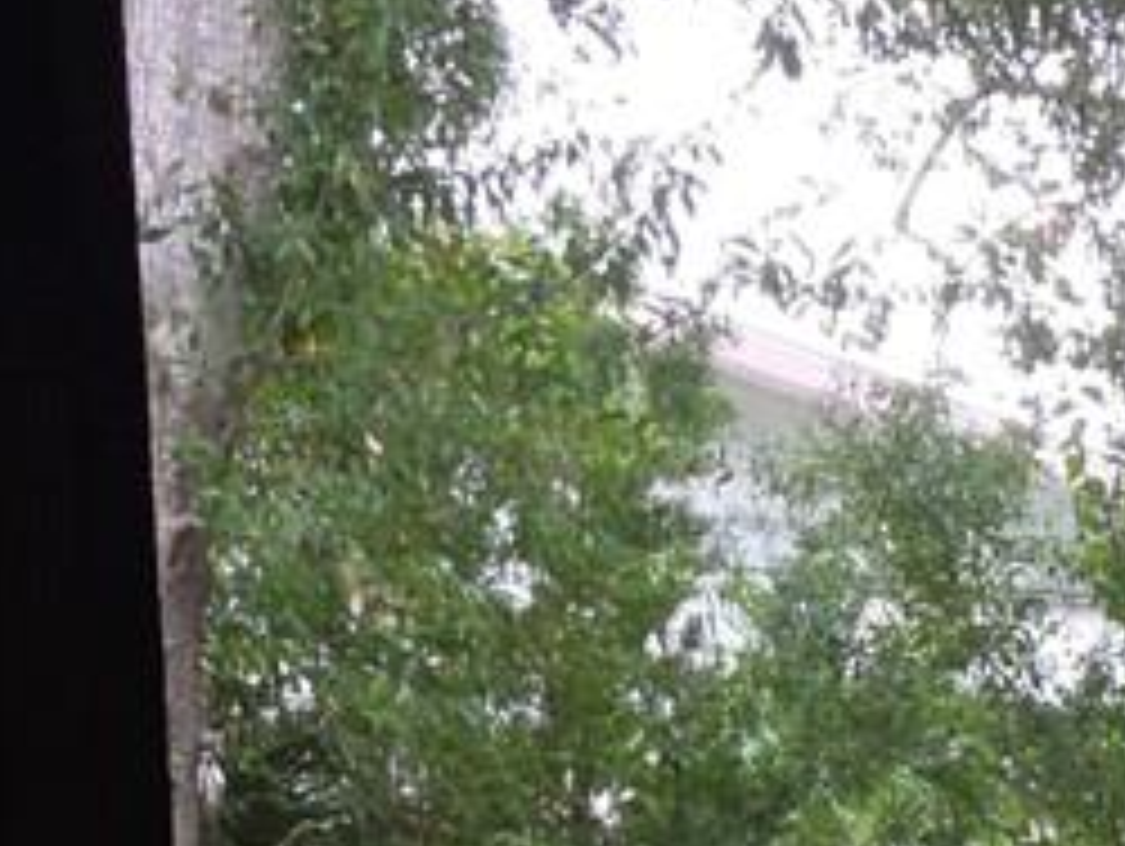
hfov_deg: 11.8
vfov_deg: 9.2
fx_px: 4782
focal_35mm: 147
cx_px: 2331
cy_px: 1935
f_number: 1.8
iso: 25
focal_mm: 5.4
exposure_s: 1/60
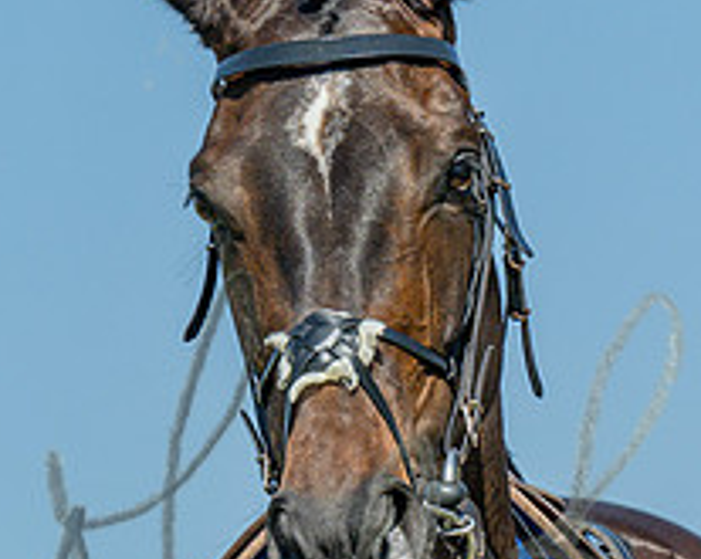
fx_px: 15248
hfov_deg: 2.6
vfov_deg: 2.1
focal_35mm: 736
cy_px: 529
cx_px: 872
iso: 200
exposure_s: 1/2500
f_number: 4.5
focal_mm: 160
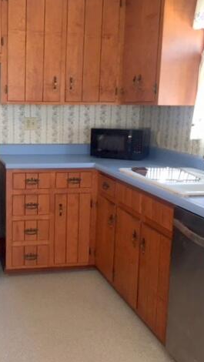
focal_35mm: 43
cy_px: 179
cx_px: 34
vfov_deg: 47.3
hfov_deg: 27.1
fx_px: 413
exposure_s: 1/30
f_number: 2.2
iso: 64
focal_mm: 4.15
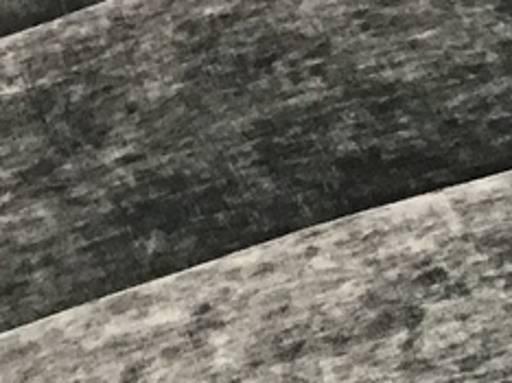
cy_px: 856
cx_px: 365
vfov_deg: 8.6
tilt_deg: -47.7
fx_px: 2349
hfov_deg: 12.4
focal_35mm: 159
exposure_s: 1/30
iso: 80
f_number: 2.4
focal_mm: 3.3
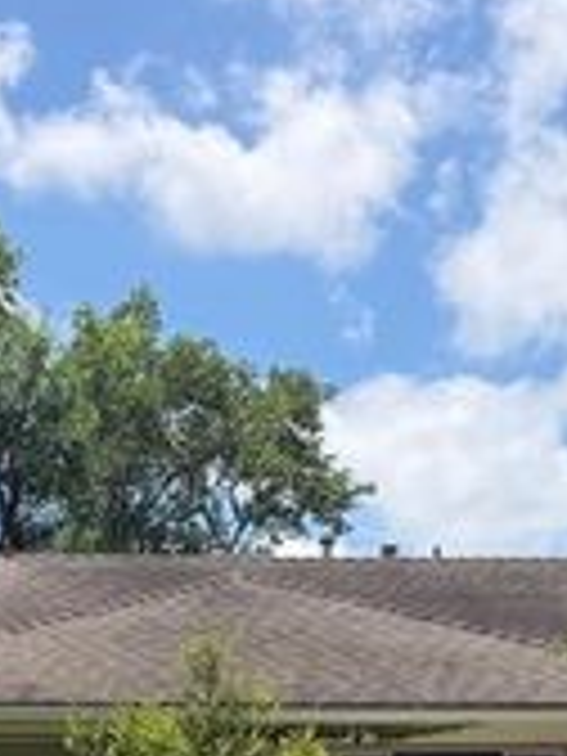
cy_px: 943
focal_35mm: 85
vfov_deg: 21.2
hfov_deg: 17.4
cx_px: 292
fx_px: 1856
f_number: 1.78
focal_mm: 6.76
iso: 80
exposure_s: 1/3953
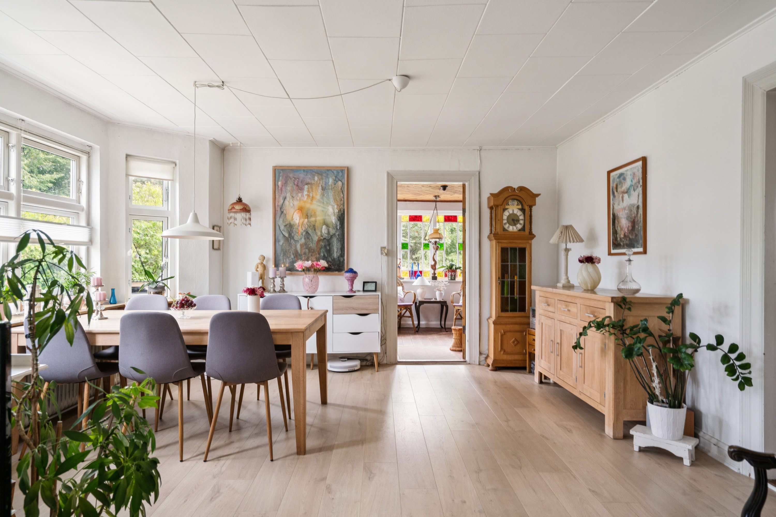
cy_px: 258
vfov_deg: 59.5
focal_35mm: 21
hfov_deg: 81.2
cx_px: 388
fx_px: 453
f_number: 7.1
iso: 1000
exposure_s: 1/40
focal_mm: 21
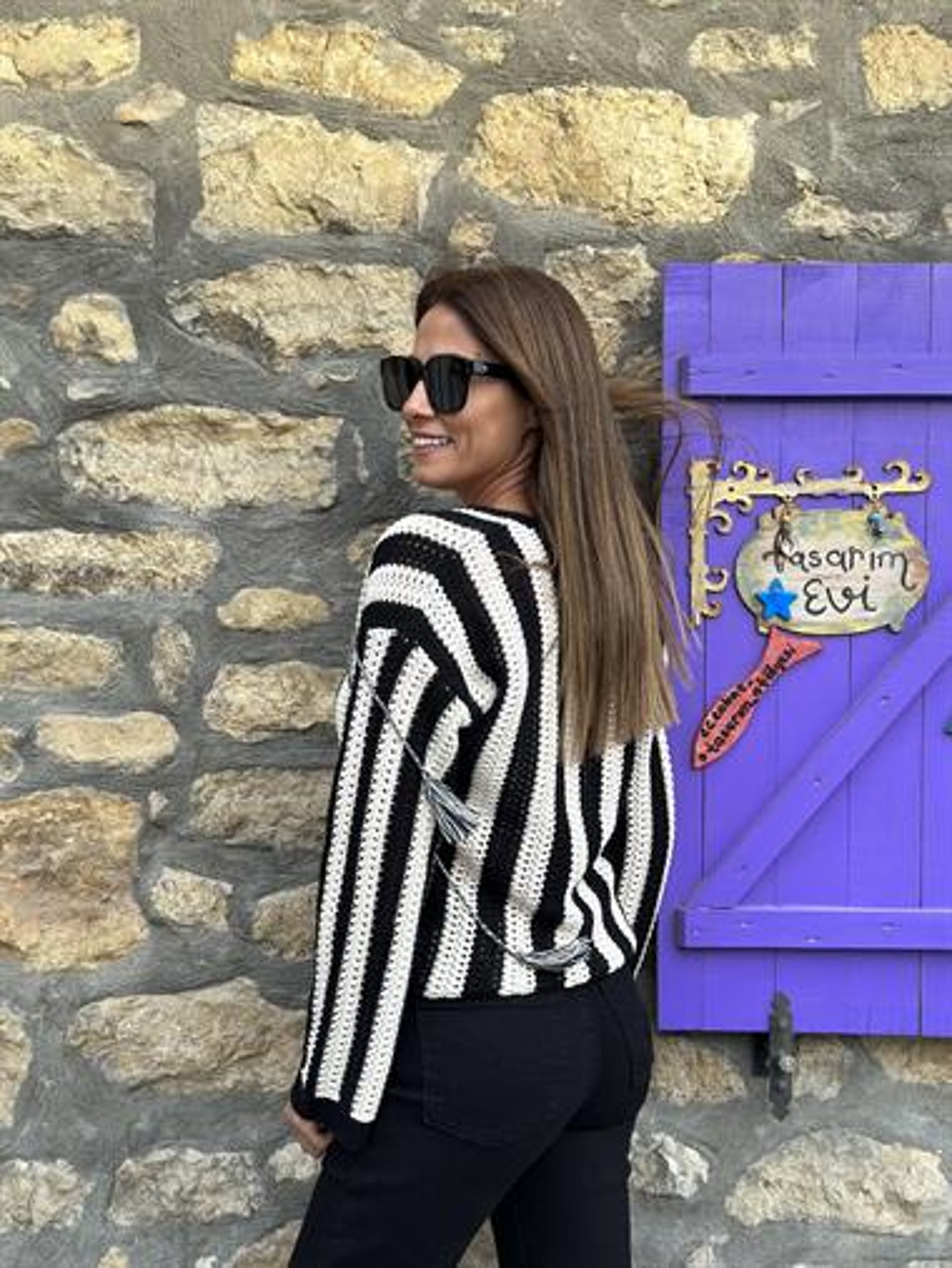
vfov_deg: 39.6
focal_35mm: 48
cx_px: 476
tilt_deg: -0.9
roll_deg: -0.4
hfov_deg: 30.3
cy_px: 634
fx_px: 1759
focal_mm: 6.86
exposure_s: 1/642
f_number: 1.78
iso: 80
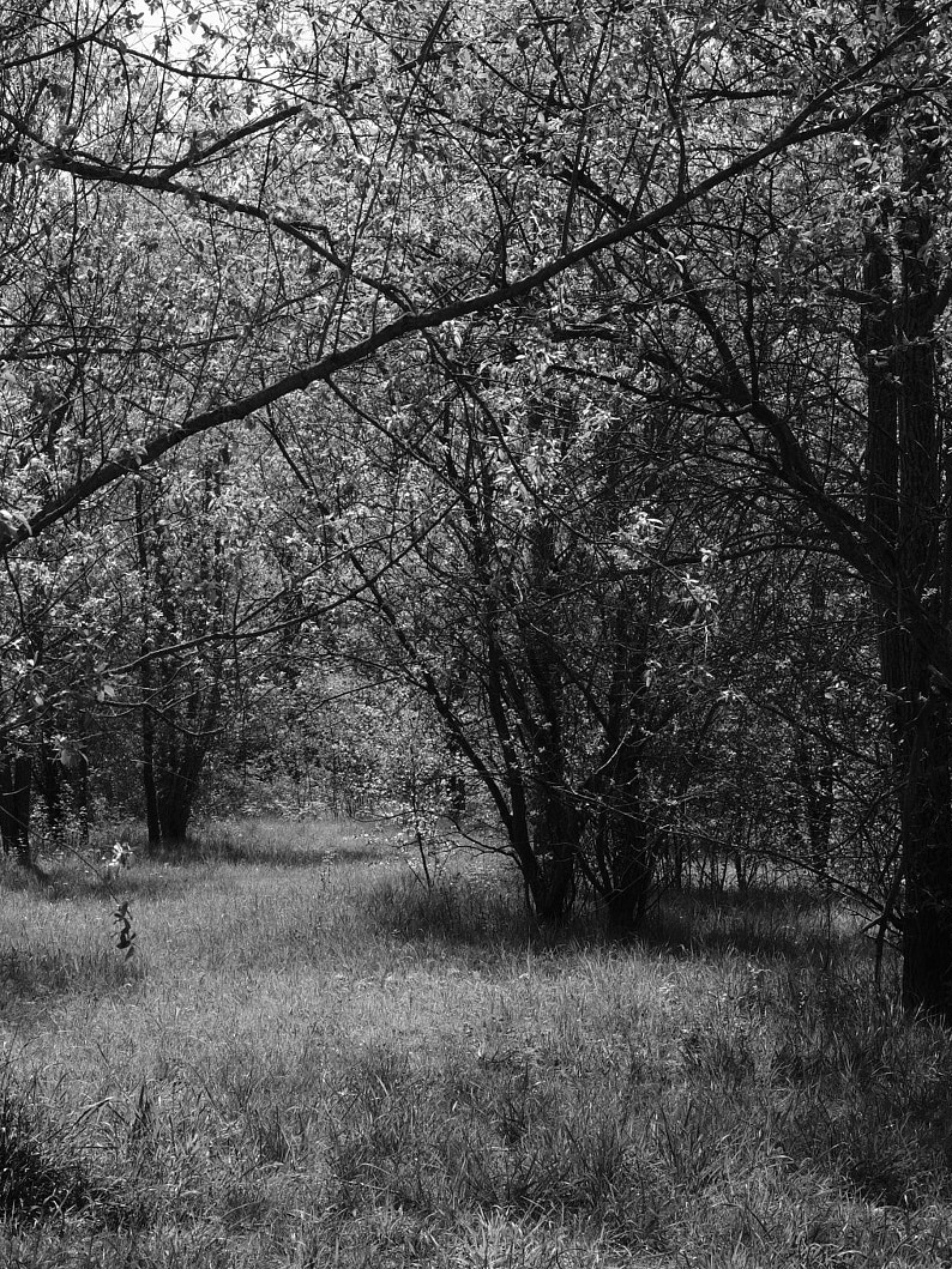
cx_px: 123
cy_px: 637
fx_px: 2824
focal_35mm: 77
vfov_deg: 25.3
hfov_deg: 18.9
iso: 200
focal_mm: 35
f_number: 11
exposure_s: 1/125
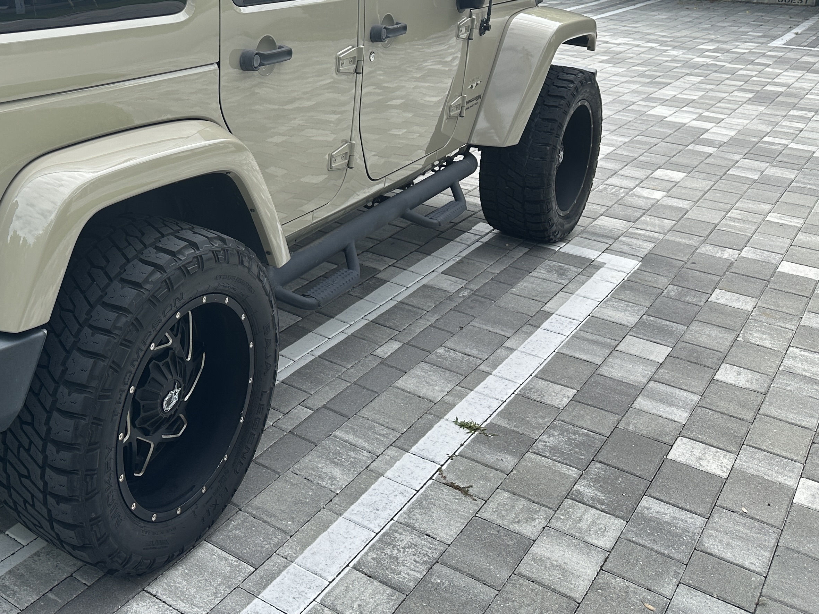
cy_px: 139
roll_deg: +1.3
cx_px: 147
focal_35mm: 41
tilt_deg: -13.0
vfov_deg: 34.3
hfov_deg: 43.3
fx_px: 970
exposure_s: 1/1412
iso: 80
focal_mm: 6.86
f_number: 1.78
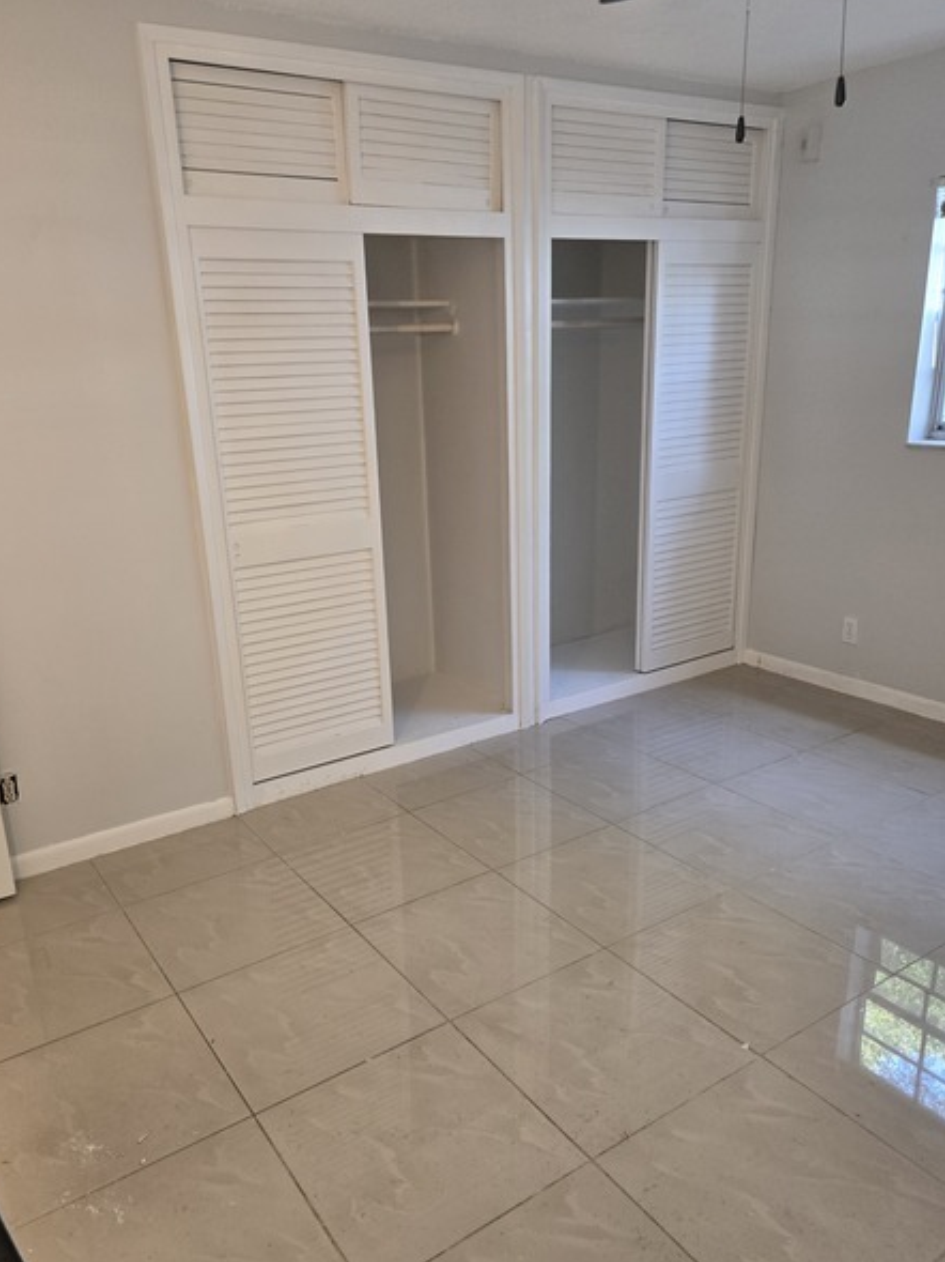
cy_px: 660
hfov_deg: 53.0
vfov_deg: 67.3
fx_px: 947
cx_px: 436
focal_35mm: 26
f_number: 1.8
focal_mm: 5.4
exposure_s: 1/120
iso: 200
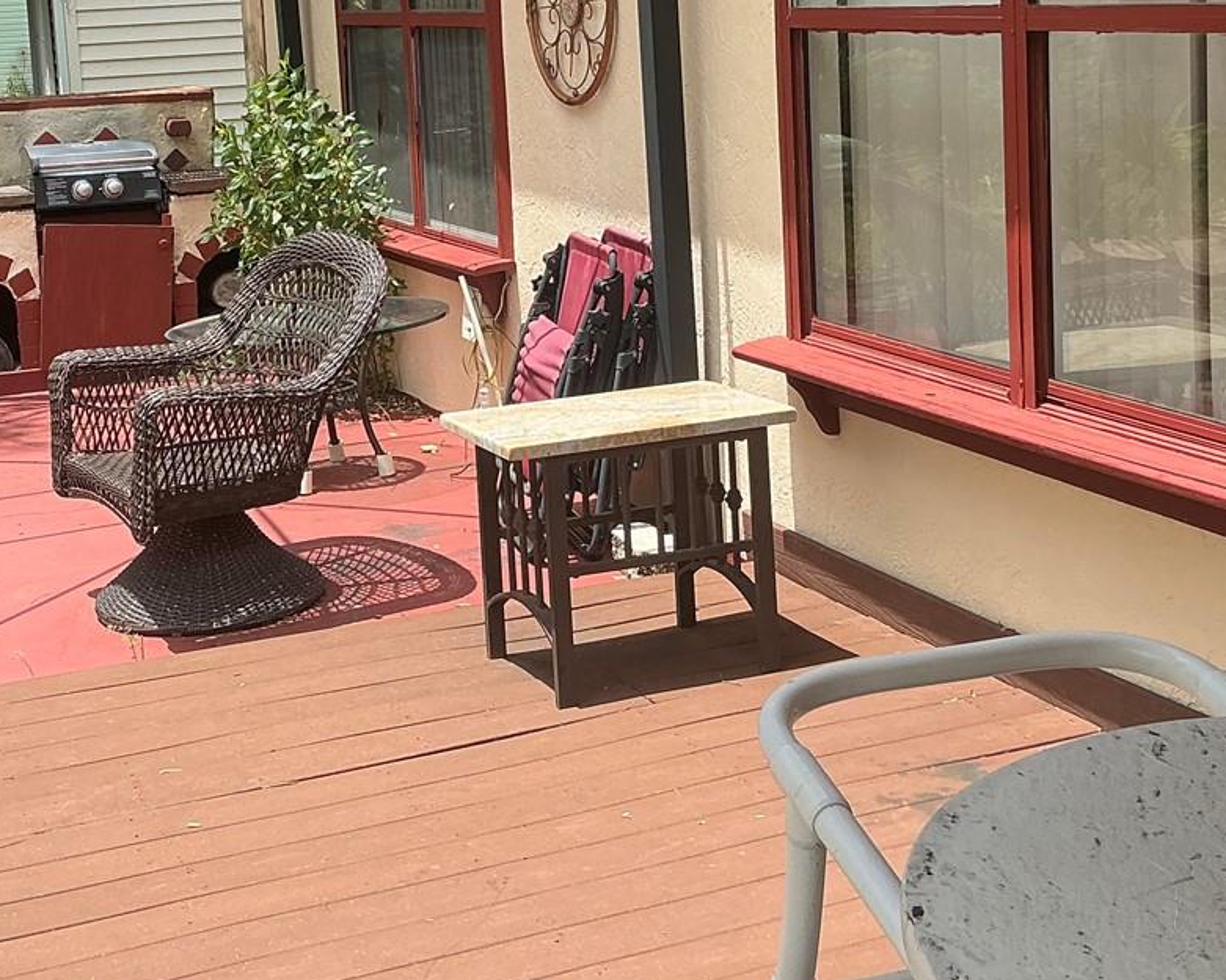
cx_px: 446
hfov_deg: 33.4
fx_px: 2032
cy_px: 235
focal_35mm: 56
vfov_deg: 26.8
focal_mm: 3
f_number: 1.8
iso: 25
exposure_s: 1/929
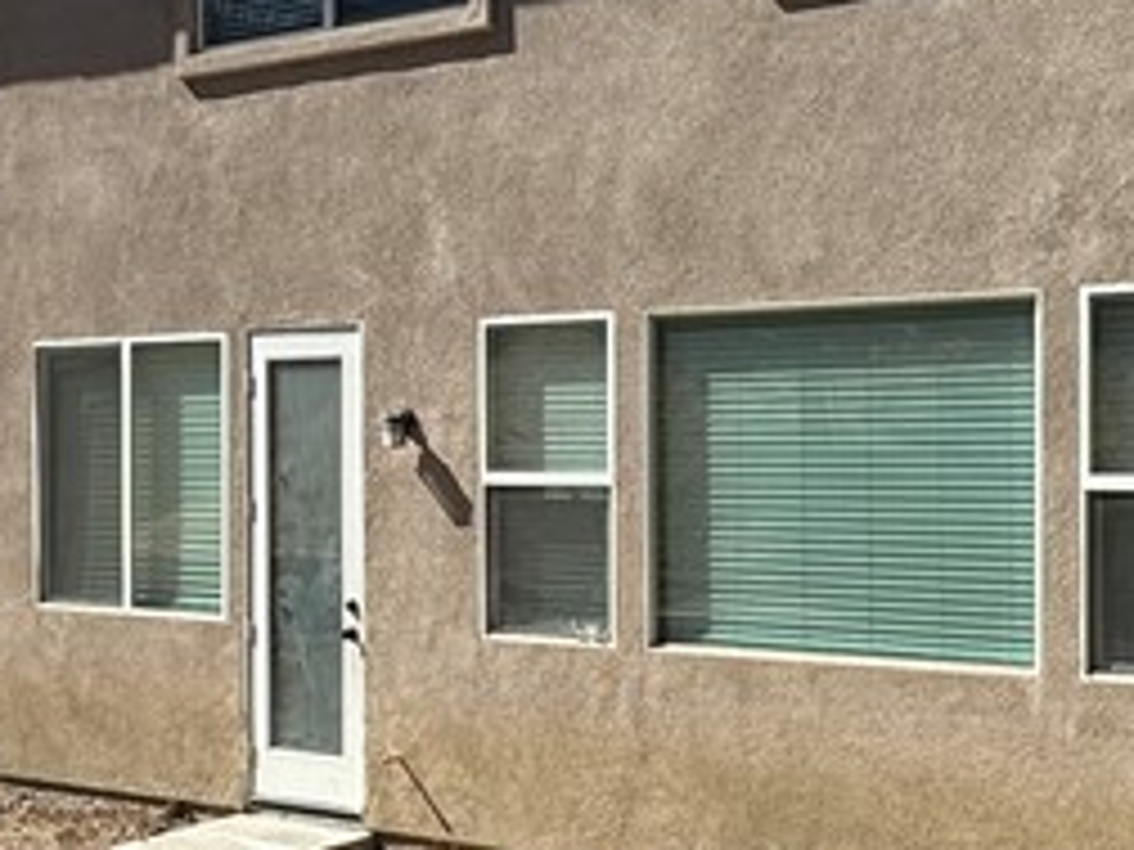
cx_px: 580
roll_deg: +0.1
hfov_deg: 33.8
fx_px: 1867
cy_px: 481
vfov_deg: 25.6
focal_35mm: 57
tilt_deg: +0.0
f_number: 2.2
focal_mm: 2.22
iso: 50
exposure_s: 1/1789
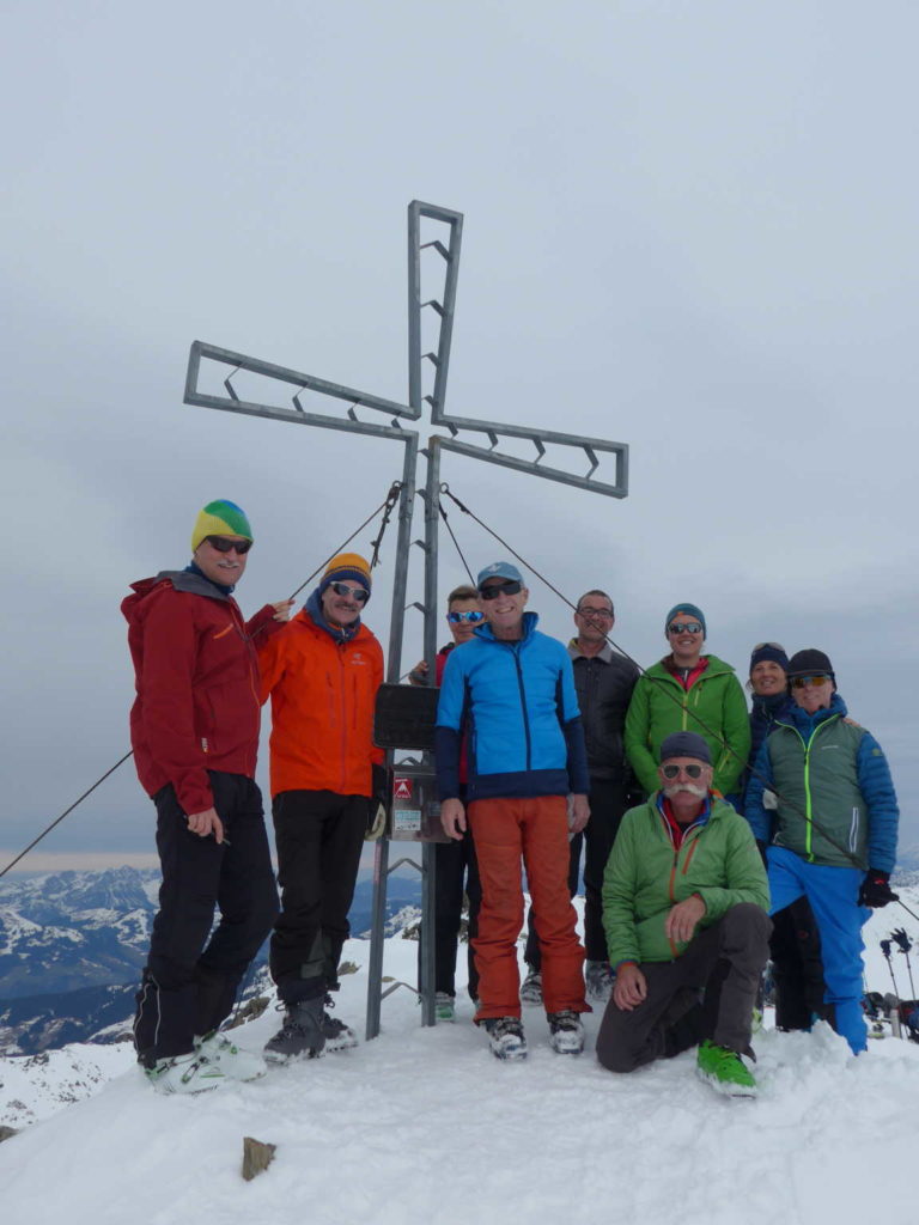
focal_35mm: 34
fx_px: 1204
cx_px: 460
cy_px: 612
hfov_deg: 41.8
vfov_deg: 54.0
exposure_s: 1/1600
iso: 80
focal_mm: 7
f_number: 2.8
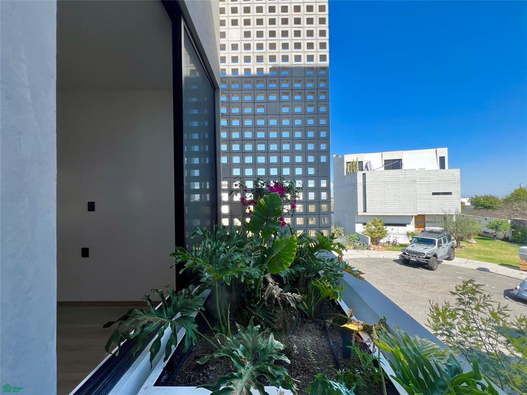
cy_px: 198
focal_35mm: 13
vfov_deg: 89.9
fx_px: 198
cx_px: 264
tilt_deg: +0.3
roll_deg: +0.6
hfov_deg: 106.2
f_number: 1.8
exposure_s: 1/492
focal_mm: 1.57
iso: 32
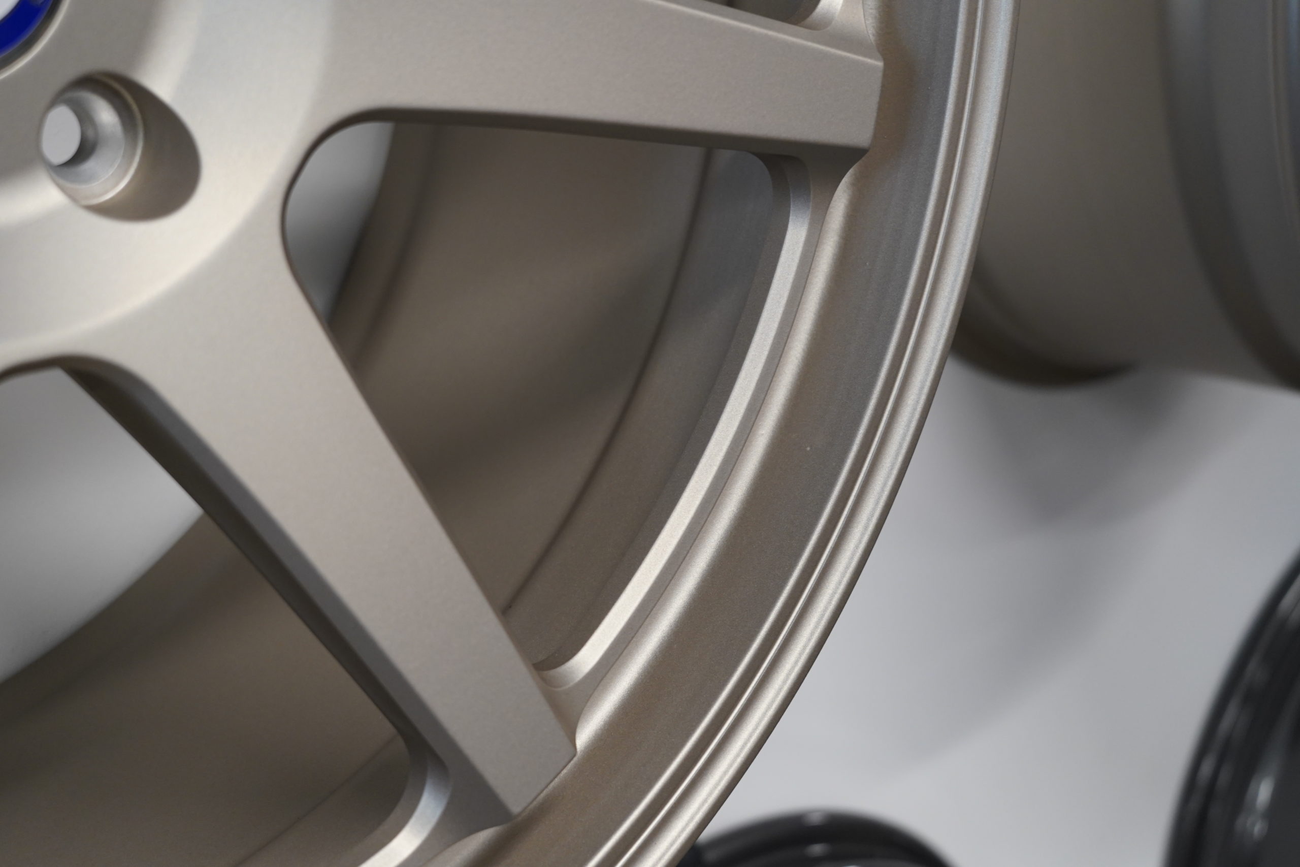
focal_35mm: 50
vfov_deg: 27.0
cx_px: 650
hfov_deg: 39.6
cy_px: 434
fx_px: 1806
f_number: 5.6
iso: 1600
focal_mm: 50
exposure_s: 1/50
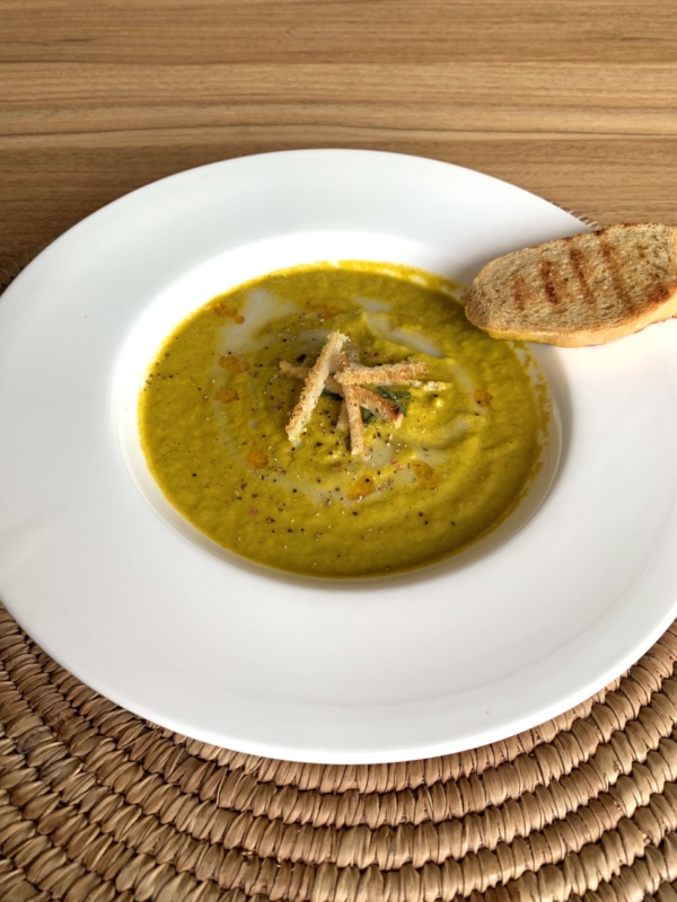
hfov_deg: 53.1
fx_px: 678
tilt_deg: -55.3
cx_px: 338
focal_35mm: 26
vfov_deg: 67.3
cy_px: 451
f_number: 1.8
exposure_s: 1/220
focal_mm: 4.25
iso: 25
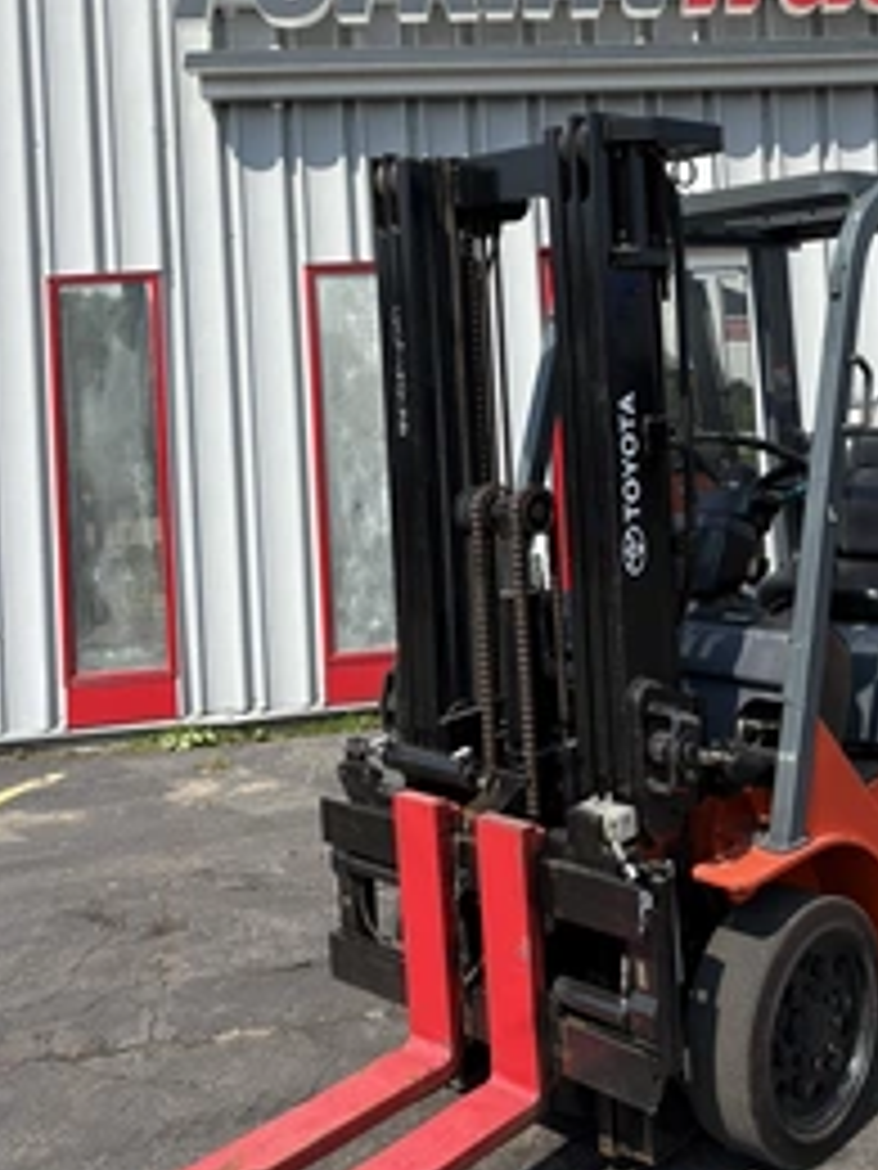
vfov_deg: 45.9
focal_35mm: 40
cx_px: 662
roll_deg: +3.6
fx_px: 1353
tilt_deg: +3.2
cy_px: 374
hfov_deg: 35.1
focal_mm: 5.96
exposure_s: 1/2865
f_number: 1.6
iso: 50
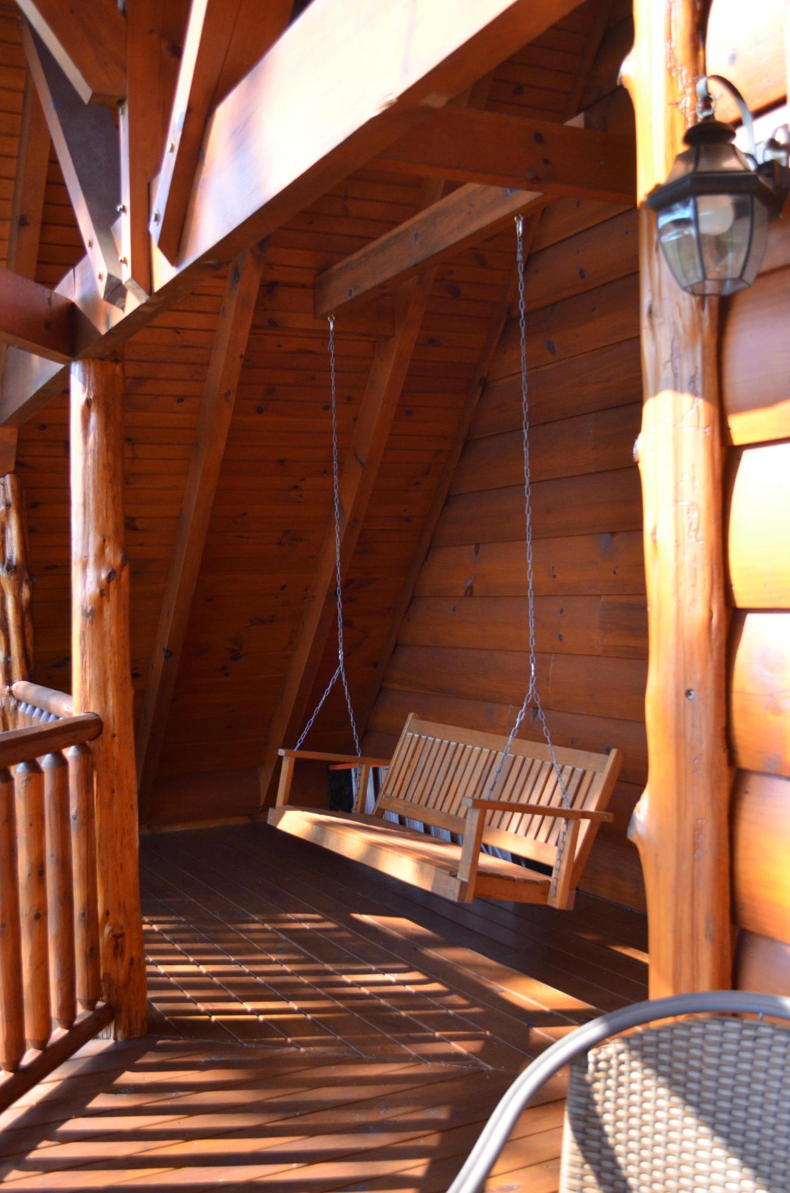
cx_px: 395
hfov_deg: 36.7
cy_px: 596
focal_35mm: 36
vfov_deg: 53.2
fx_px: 1191
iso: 800
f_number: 4
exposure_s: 1/640
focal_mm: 24
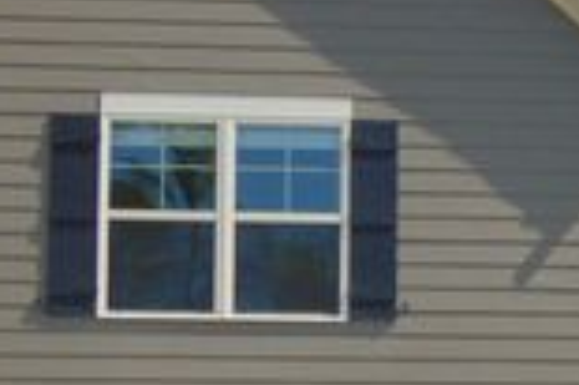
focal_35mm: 168
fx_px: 2699
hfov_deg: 12.0
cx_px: 646
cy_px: 342
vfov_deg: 8.1
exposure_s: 1/800
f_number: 3.5
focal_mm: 9
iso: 80
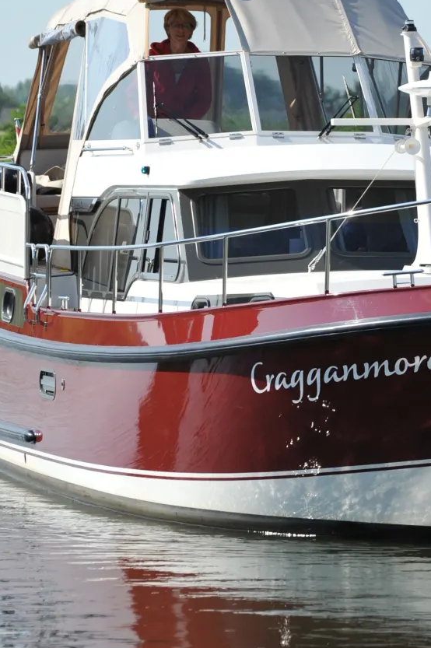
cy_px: 229
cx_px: 319
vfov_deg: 7.0
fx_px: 5270
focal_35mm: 293
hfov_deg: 4.7
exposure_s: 1/3200
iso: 500
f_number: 5
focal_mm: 116
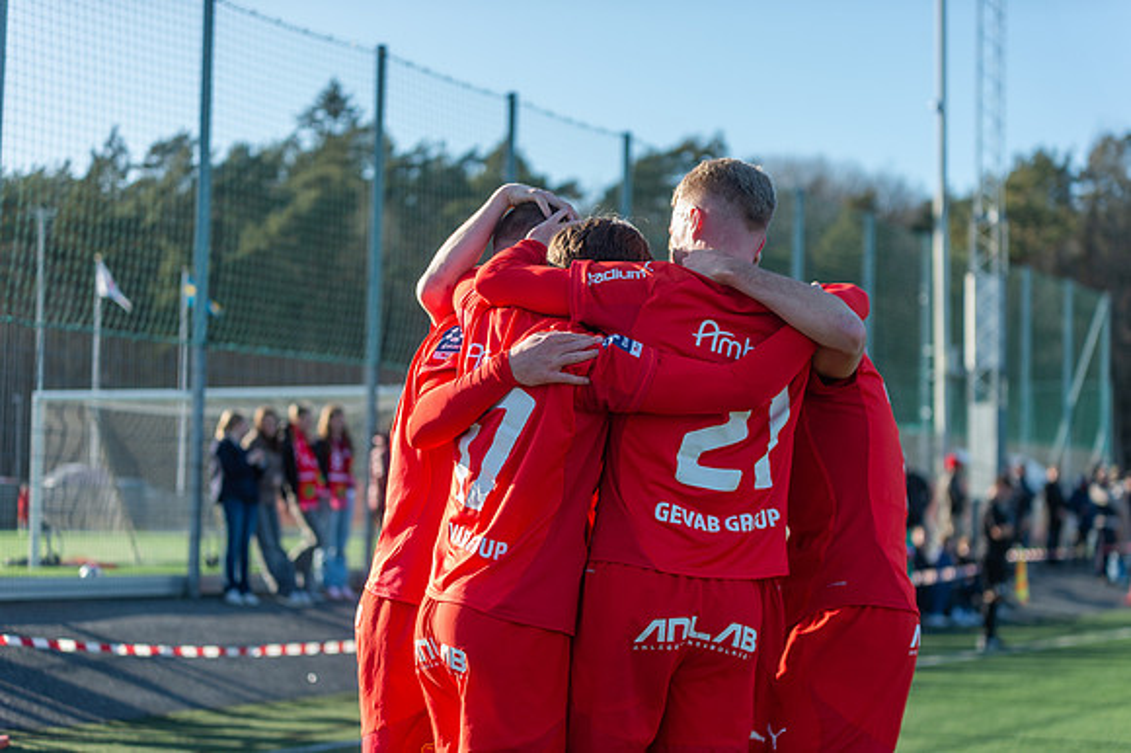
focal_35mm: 70
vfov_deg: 19.4
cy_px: 376
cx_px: 566
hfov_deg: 28.9
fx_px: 2198
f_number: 3.2
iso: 320
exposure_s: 1/1600
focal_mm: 70
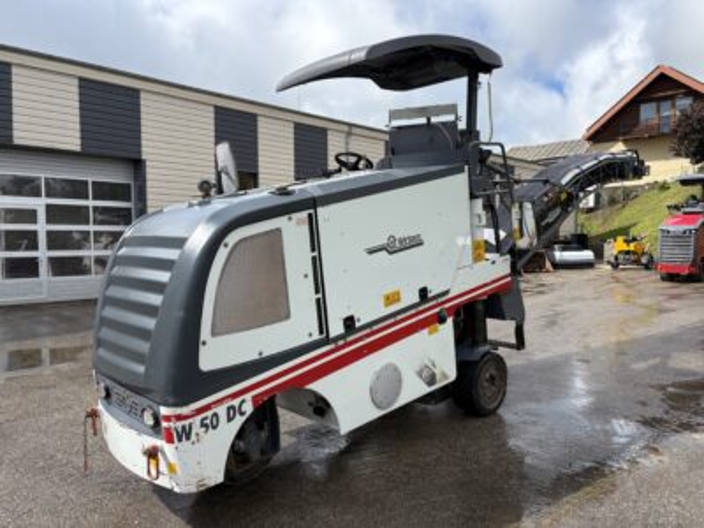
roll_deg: +0.5
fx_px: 529
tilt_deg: -2.0
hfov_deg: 67.3
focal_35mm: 26
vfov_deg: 53.1
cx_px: 352
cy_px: 264
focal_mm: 5.96
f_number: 1.6
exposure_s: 1/2865
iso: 50
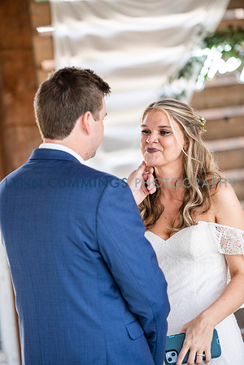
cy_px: 182
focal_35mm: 135
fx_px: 1372
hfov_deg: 10.2
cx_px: 122
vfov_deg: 15.2
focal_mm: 135
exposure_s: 1/800
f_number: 3.2
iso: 1250
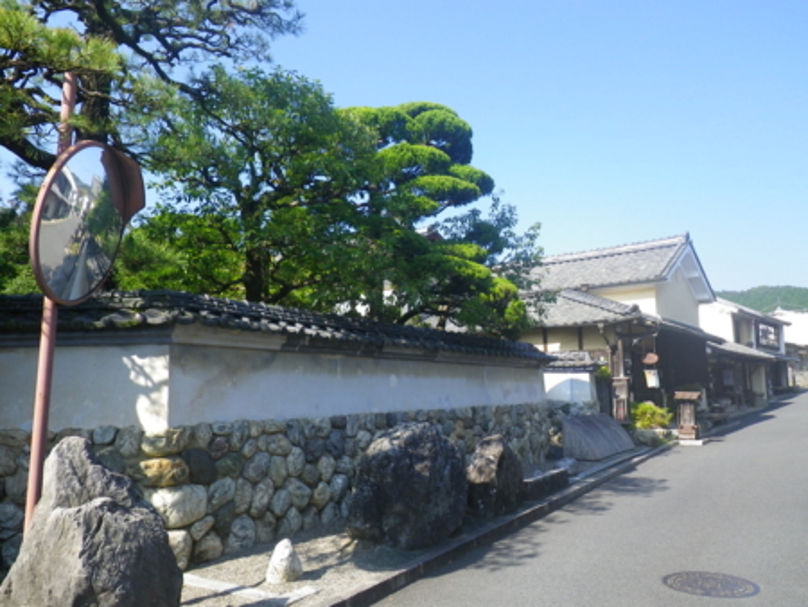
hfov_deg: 63.4
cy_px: 304
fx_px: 654
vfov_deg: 49.8
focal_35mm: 28
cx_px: 404
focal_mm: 5
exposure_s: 1/200
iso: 80
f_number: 4.2
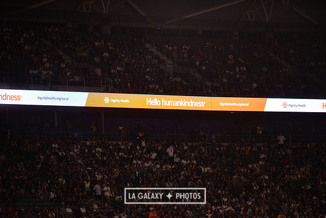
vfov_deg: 7.5
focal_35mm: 184
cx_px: 165
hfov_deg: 11.2
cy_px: 110
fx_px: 1667
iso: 1600
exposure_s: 1/3200
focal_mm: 180
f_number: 2.8
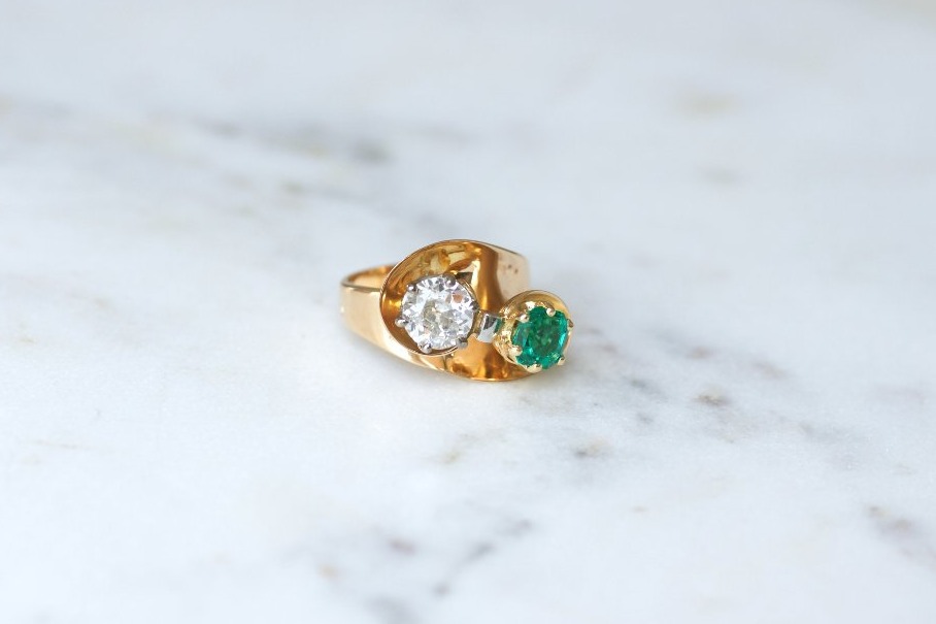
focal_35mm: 105
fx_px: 2729
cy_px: 312
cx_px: 468
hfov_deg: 19.5
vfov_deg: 13.0
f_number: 5
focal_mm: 70
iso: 200
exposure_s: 1/160
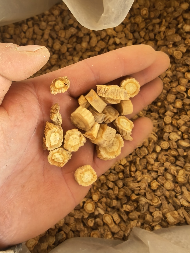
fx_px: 168
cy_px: 126
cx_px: 95
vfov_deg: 73.9
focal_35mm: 23
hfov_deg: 58.9
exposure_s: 1/35.8
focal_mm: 2.32
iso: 800
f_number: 2
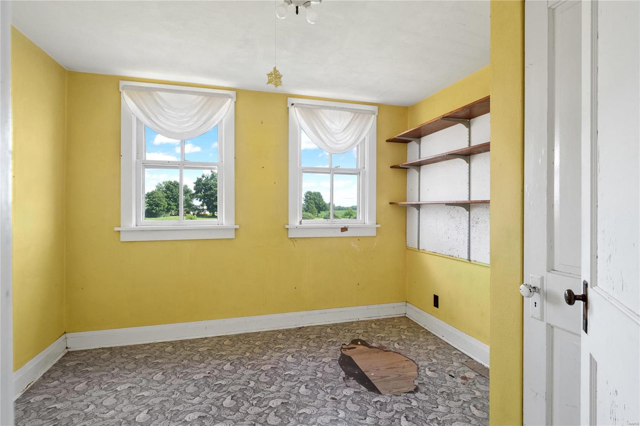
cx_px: 320
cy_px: 213
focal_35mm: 18
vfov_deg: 67.4
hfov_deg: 90.0
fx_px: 320
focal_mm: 9
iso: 400
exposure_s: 1/10
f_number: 8
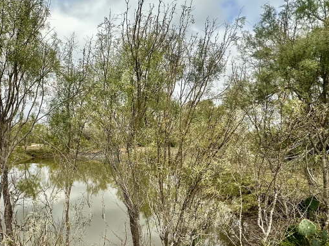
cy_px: 158
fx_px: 266
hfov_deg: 62.1
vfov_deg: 49.1
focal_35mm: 28
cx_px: 114
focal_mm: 2.22
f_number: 2.2
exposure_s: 1/1082
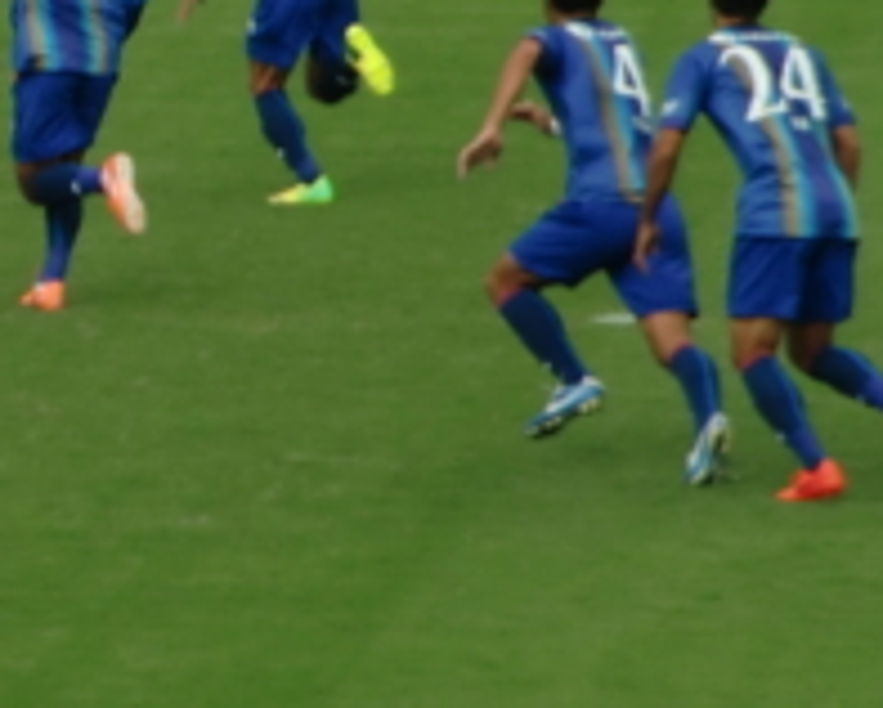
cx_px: -816
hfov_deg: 2.4
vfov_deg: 2.0
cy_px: 148
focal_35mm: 789
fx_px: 20640
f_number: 5.2
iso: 64
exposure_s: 1/250
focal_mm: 35.7
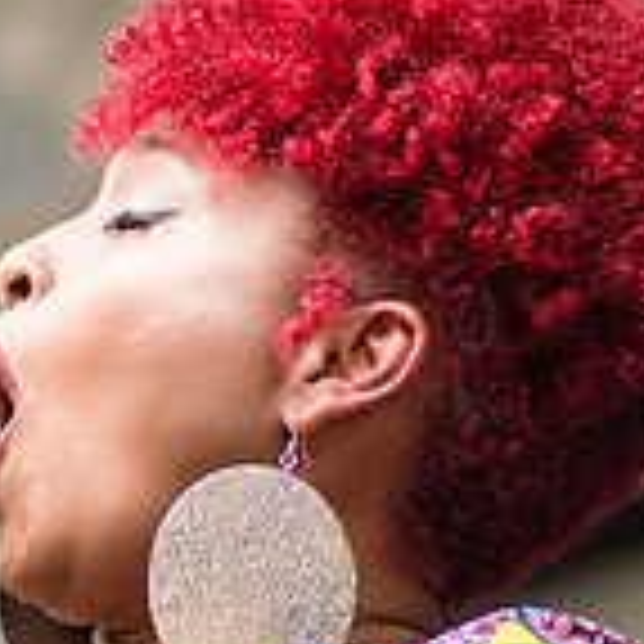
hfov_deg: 5.3
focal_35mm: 327
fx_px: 6883
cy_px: 635
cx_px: 29
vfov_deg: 5.3
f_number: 2.8
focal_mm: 80
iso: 1250
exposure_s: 1/640
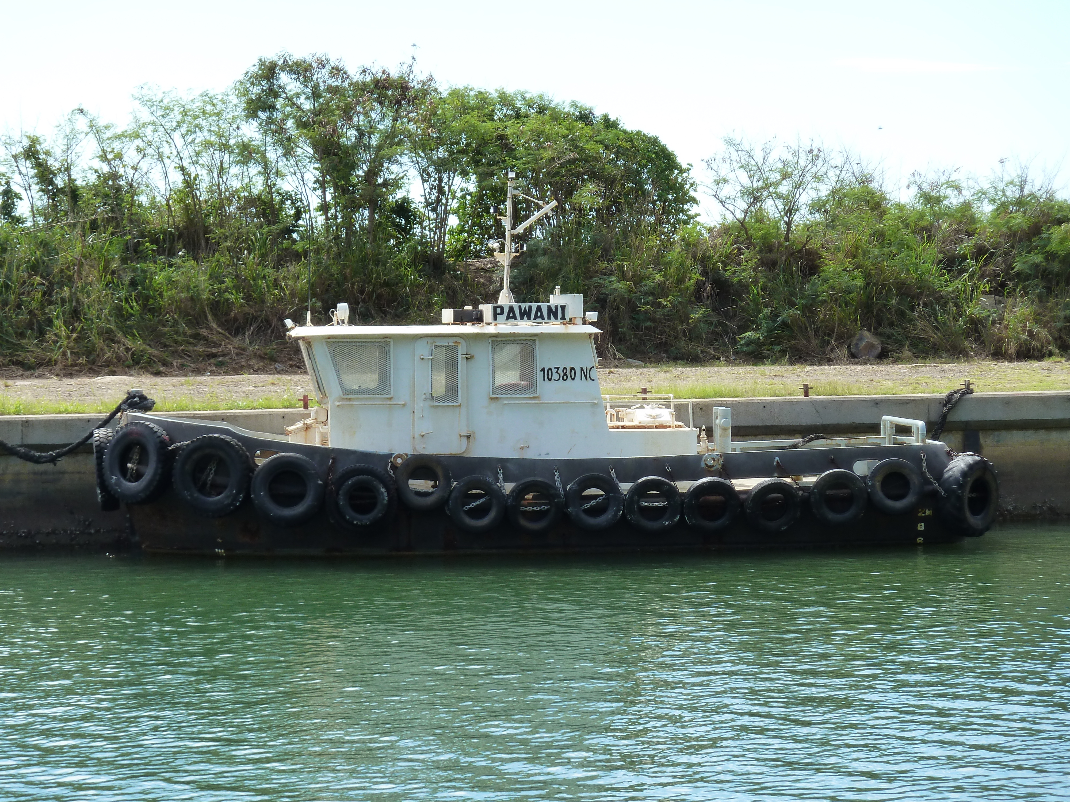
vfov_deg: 10.1
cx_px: 535
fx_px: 4544
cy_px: 401
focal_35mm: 147
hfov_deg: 13.4
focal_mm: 24.1
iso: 125
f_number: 4.5
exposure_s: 1/200
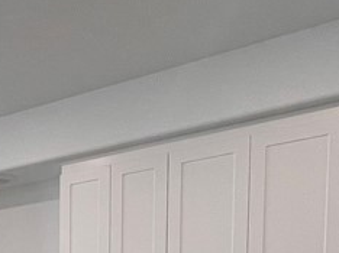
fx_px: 558
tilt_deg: -4.7
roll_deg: +0.4
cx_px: -45
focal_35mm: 57
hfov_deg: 29.9
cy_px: 398
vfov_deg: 21.0
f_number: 1.8
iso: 100
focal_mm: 1.57
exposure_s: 1/120
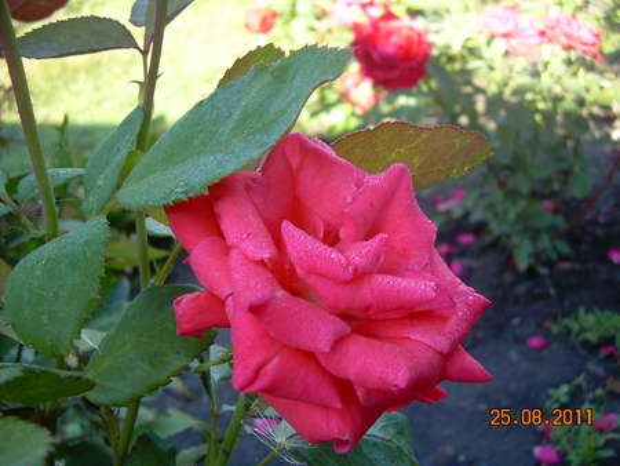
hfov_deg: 49.0
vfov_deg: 37.8
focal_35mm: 38
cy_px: 233
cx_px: 310
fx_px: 681
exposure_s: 1/105
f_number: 2.8
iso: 50
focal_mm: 6.3
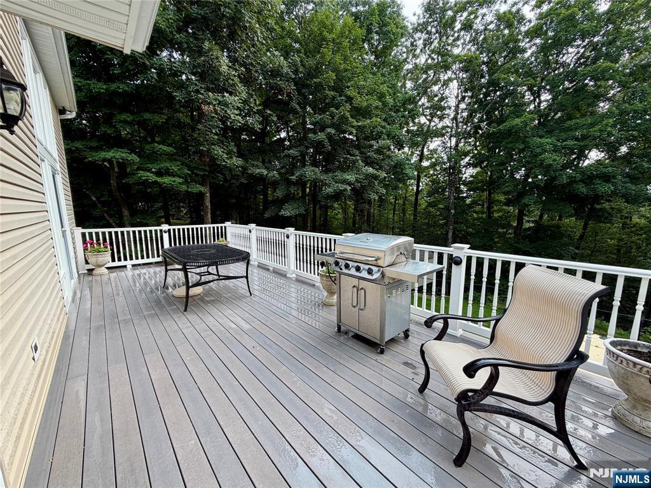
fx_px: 263
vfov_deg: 85.7
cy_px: 244
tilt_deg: -8.9
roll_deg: +1.2
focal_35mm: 14
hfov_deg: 102.1
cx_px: 326
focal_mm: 2.22
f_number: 2.2
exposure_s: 1/183
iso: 40
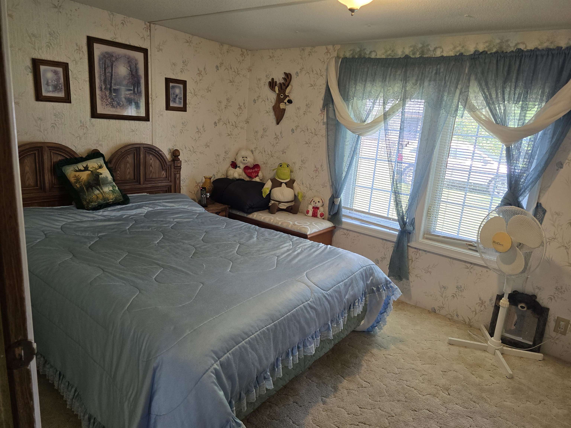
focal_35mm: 23
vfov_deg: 58.9
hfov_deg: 73.9
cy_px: 214
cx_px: 286
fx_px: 379
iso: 200
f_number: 1.7
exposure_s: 1/120
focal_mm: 6.3
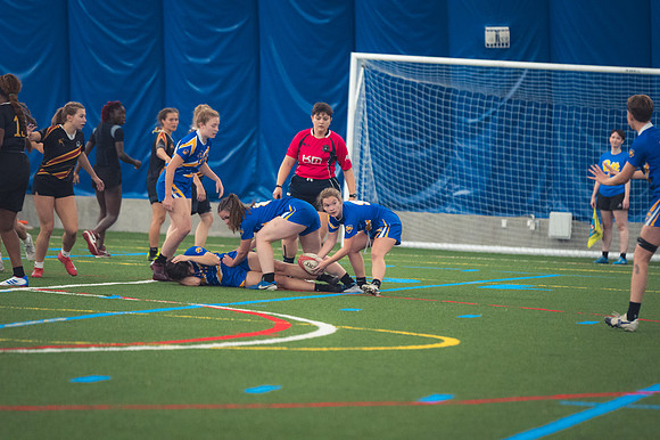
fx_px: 5497
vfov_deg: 4.6
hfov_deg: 6.9
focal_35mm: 300
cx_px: 330
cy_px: 220
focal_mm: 200
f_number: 2.8
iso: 3200
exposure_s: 1/320
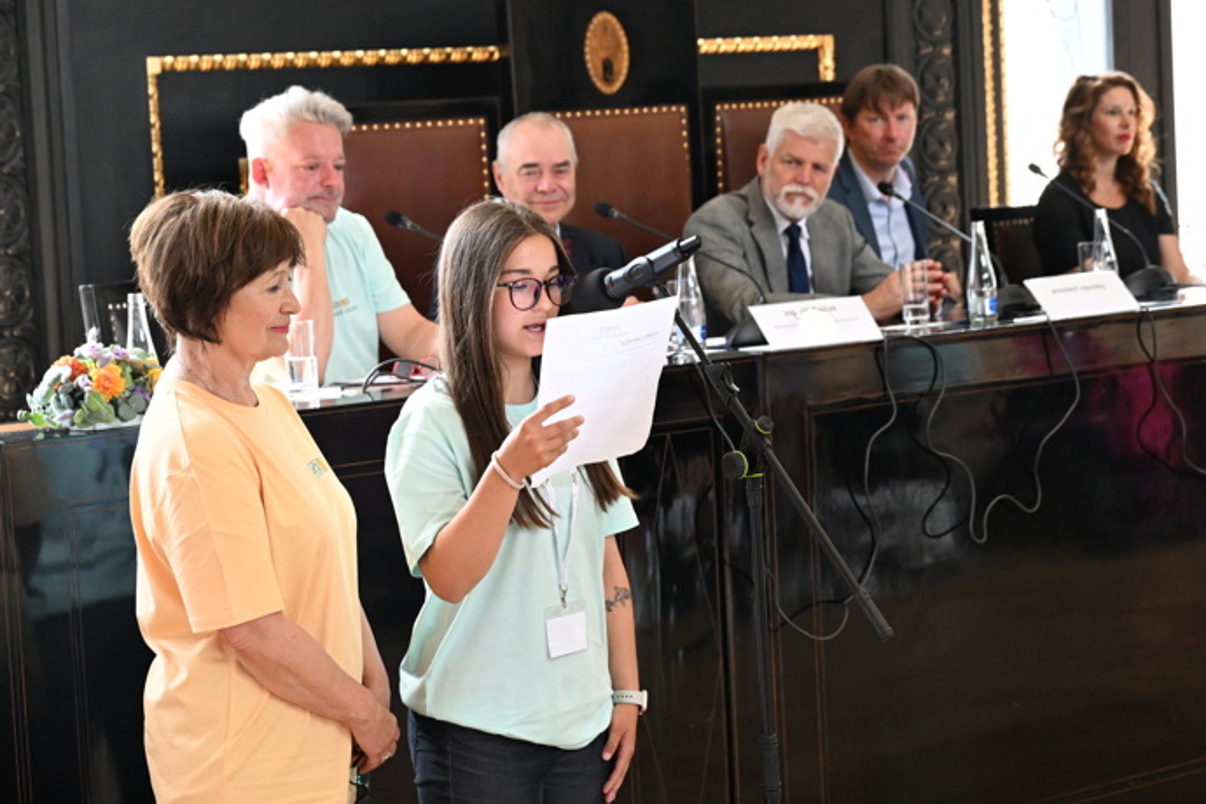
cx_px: 603
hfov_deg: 23.9
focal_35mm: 85
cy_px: 402
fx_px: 2847
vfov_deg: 16.1
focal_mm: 57
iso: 3200
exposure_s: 1/200
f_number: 4.5
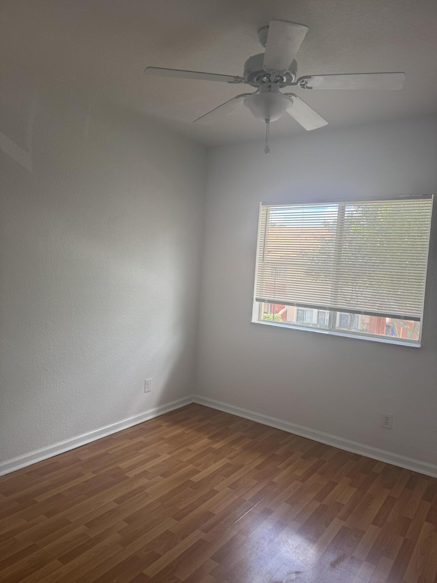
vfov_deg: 71.6
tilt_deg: -4.5
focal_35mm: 24
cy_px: 292
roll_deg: -2.7
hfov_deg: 56.8
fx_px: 404
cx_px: 218
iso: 64
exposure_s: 1/195
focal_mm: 6.76
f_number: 1.78
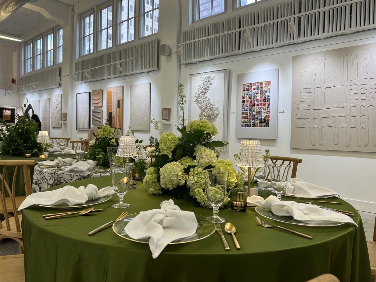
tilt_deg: -1.7
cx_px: 183
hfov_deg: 65.3
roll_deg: -1.6
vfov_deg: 51.3
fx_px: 293
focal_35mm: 27
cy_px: 140
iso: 50
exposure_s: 1/120
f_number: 1.5
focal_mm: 5.7
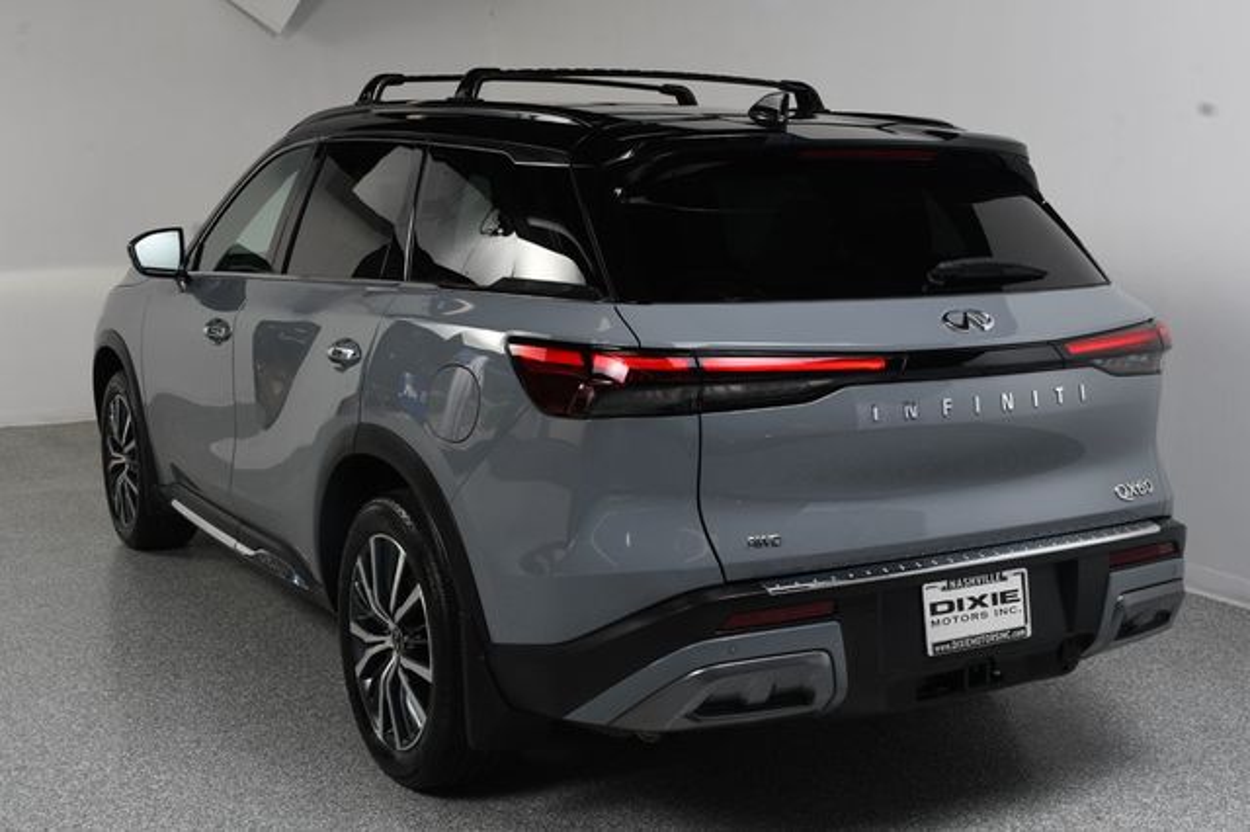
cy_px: 416
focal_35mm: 45
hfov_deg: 43.6
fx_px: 1562
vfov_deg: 29.8
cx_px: 625
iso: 100
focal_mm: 30
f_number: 11
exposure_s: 1/125
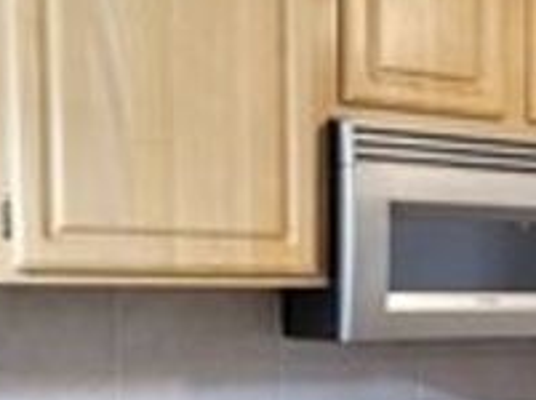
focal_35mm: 77
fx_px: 1190
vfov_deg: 18.6
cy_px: 388
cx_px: 667
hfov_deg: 23.0
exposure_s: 1/39
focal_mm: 5.4
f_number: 1.8
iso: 640
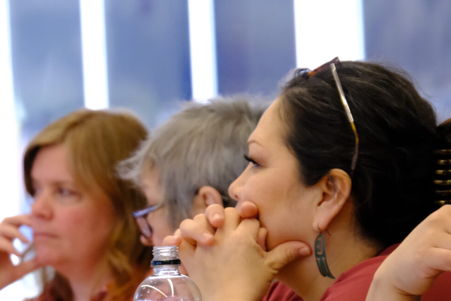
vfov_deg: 3.2
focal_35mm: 427
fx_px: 5348
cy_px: 261
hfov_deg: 4.8
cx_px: 154
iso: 3200
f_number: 5.6
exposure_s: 1/140
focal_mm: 135
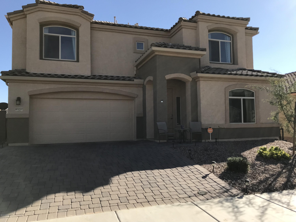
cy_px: 111
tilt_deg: +4.4
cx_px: 148
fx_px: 239
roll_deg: +1.1
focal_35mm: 28
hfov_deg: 63.4
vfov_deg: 49.7
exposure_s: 1/1473
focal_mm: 3.99
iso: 20
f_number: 1.8
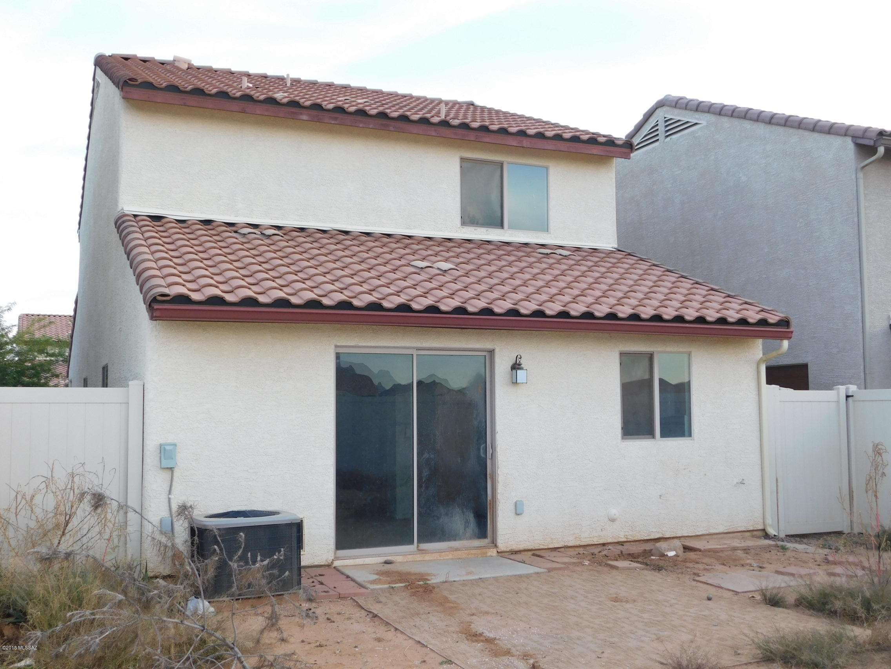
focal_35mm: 36
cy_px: 334
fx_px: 927
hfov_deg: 51.4
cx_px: 446
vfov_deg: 39.7
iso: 125
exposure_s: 1/80
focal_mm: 6.3
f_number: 3.5
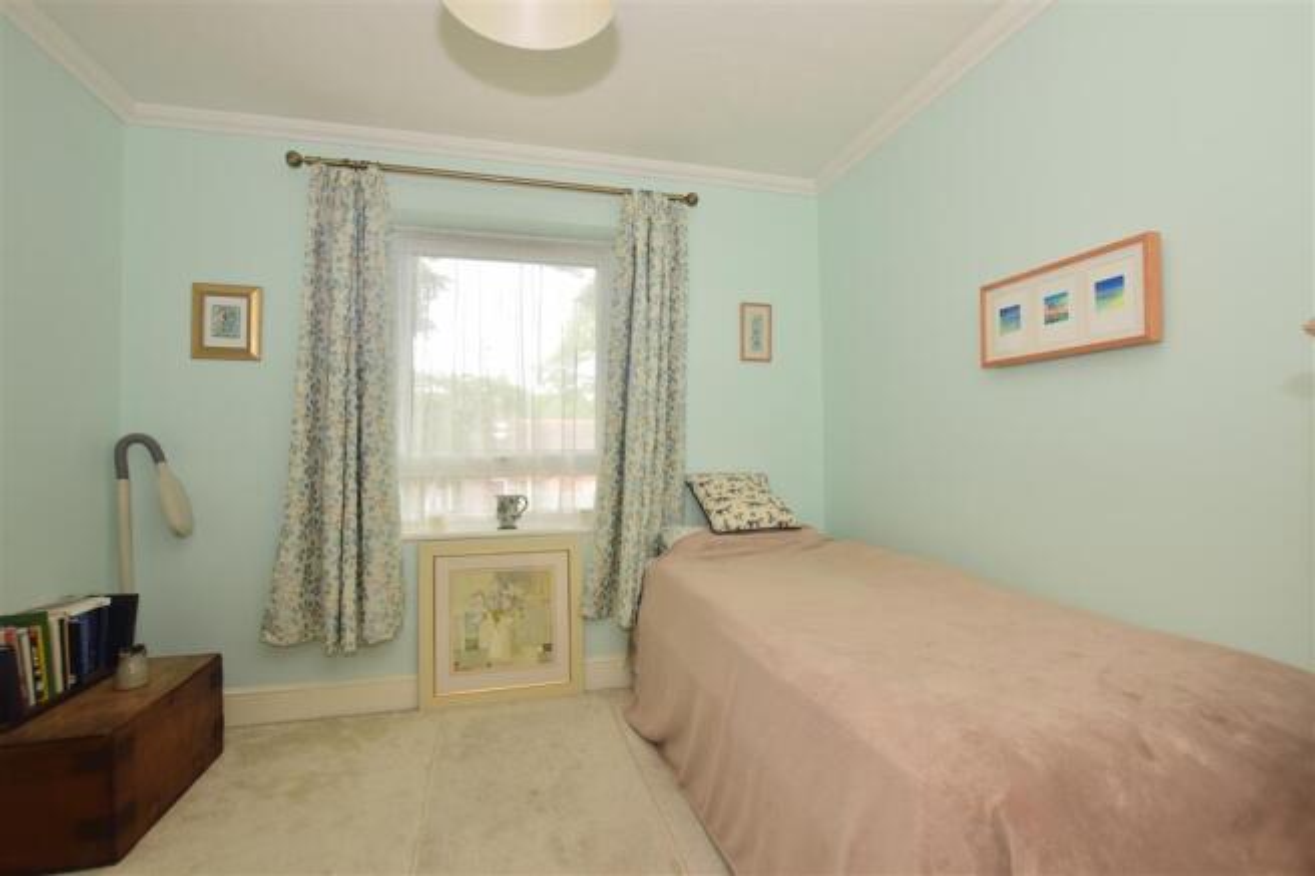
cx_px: 658
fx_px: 548
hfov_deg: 100.4
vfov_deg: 77.3
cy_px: 438
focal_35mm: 15
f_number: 6.3
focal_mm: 10
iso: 400
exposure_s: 1/30
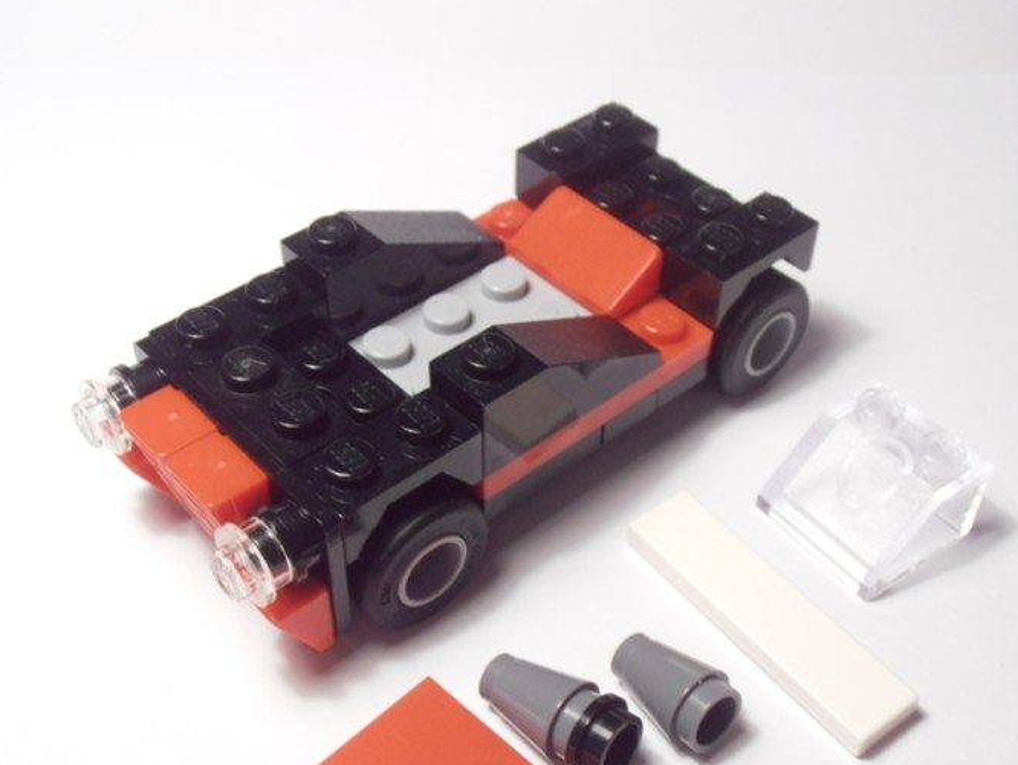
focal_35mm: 50
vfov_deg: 29.1
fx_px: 1471
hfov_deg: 38.2
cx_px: 520
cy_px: 454
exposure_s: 1/30
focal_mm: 6.61
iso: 100
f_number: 3.9
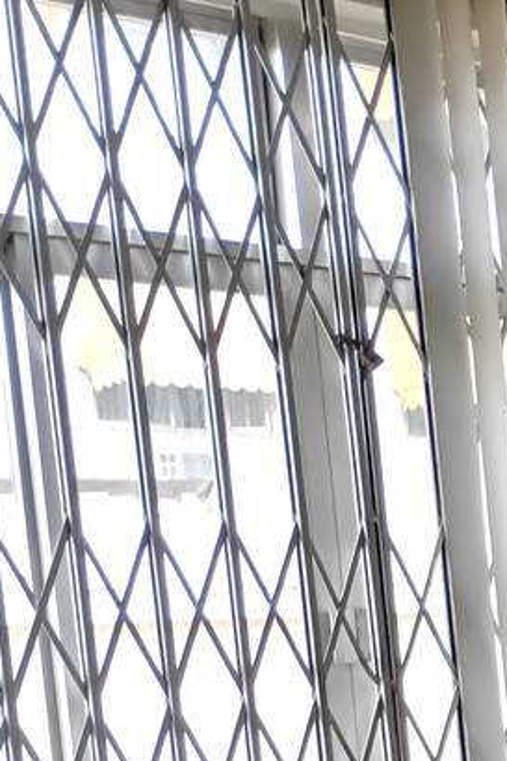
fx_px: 2156
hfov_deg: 12.0
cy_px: 869
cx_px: 997
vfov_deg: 19.1
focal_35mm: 102
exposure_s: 1/60
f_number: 1.8
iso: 463
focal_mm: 4.26
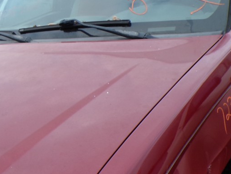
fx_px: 400
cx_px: -13
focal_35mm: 60
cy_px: 150
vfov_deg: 23.9
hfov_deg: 29.5
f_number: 4.4
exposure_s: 1/110
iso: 100
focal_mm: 4.3
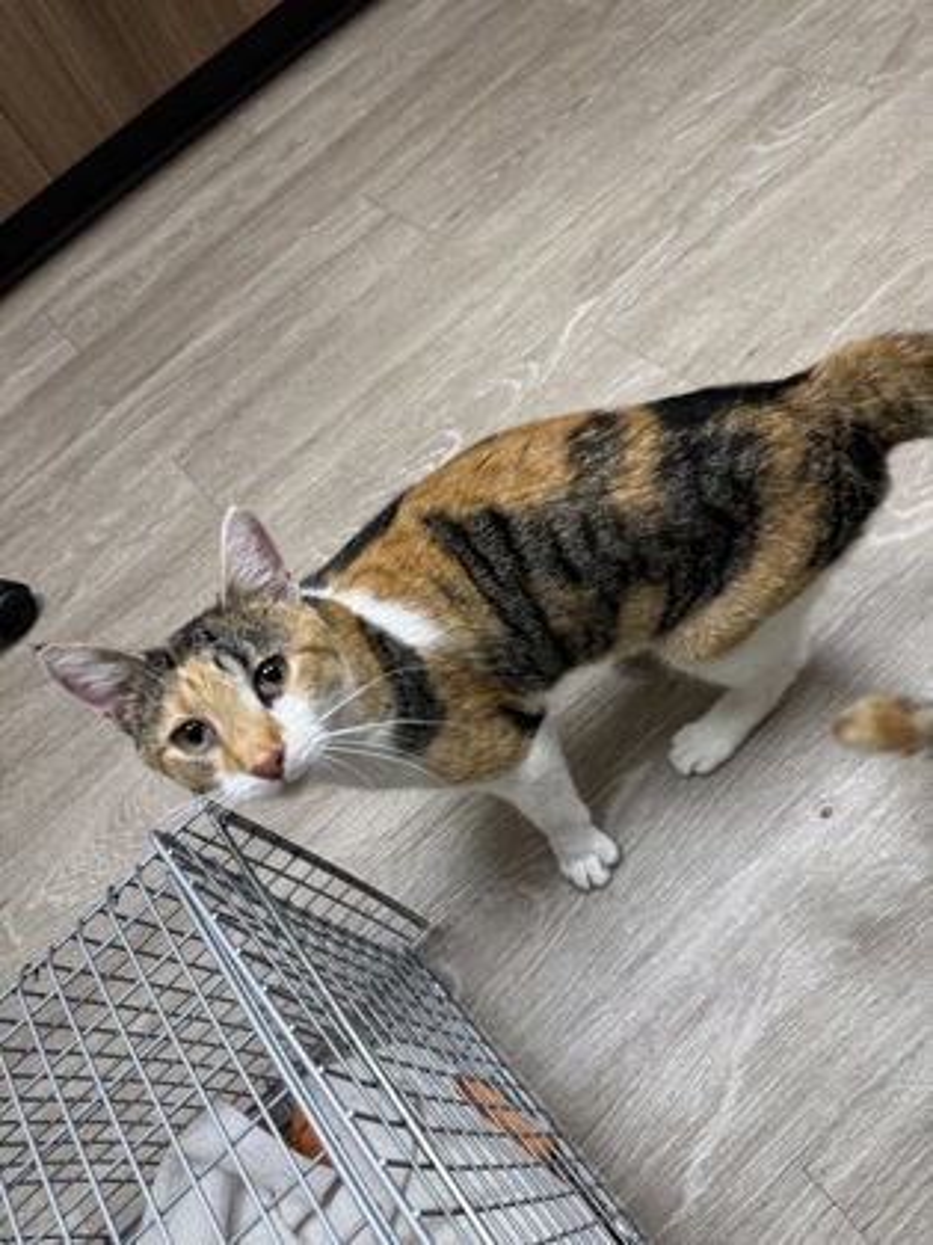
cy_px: 622
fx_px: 862
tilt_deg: -56.5
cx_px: 466
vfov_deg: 71.6
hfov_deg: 56.8
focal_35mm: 24
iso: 160
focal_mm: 6.76
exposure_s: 1/120
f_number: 1.78
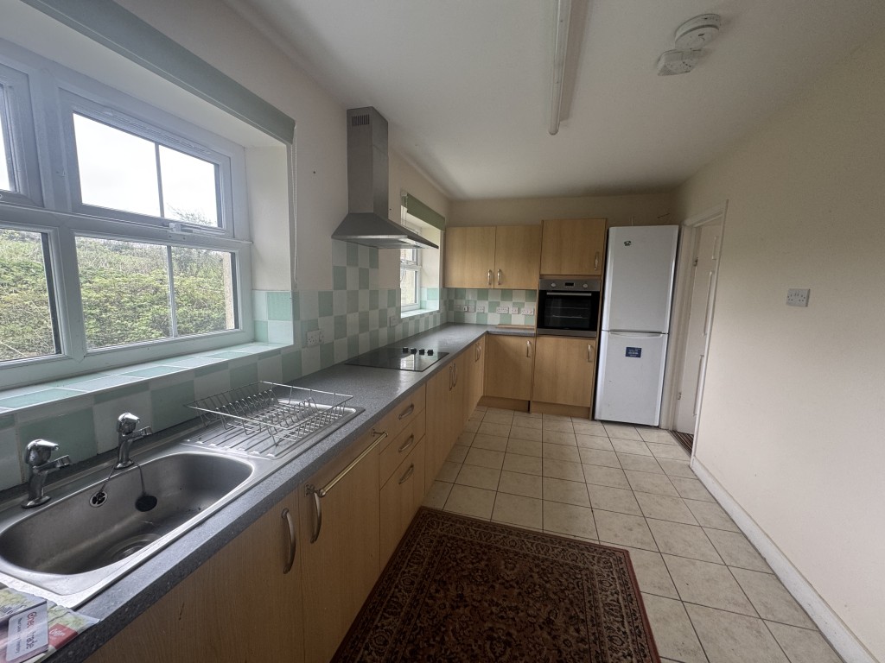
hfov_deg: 102.1
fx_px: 358
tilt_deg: -7.1
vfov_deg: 85.7
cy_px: 332
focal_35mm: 14
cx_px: 442
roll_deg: -0.7
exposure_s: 1/99
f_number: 2.2
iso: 125
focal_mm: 2.22
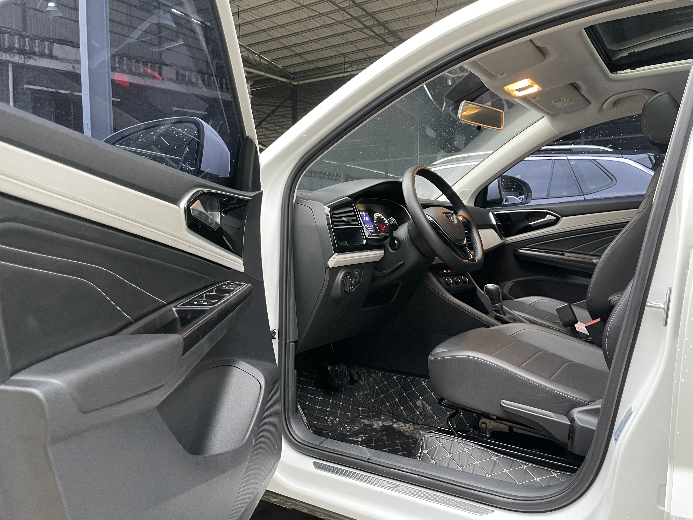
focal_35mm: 26
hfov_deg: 67.3
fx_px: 521
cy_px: 260
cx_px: 346
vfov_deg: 53.1
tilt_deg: -4.6
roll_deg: +0.6
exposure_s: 1/60
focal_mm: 4.2
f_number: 1.6
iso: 320
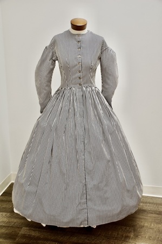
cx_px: 81
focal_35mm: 45
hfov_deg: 29.9
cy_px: 122
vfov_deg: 43.6
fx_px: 304
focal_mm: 30
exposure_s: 1/200
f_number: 4
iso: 800
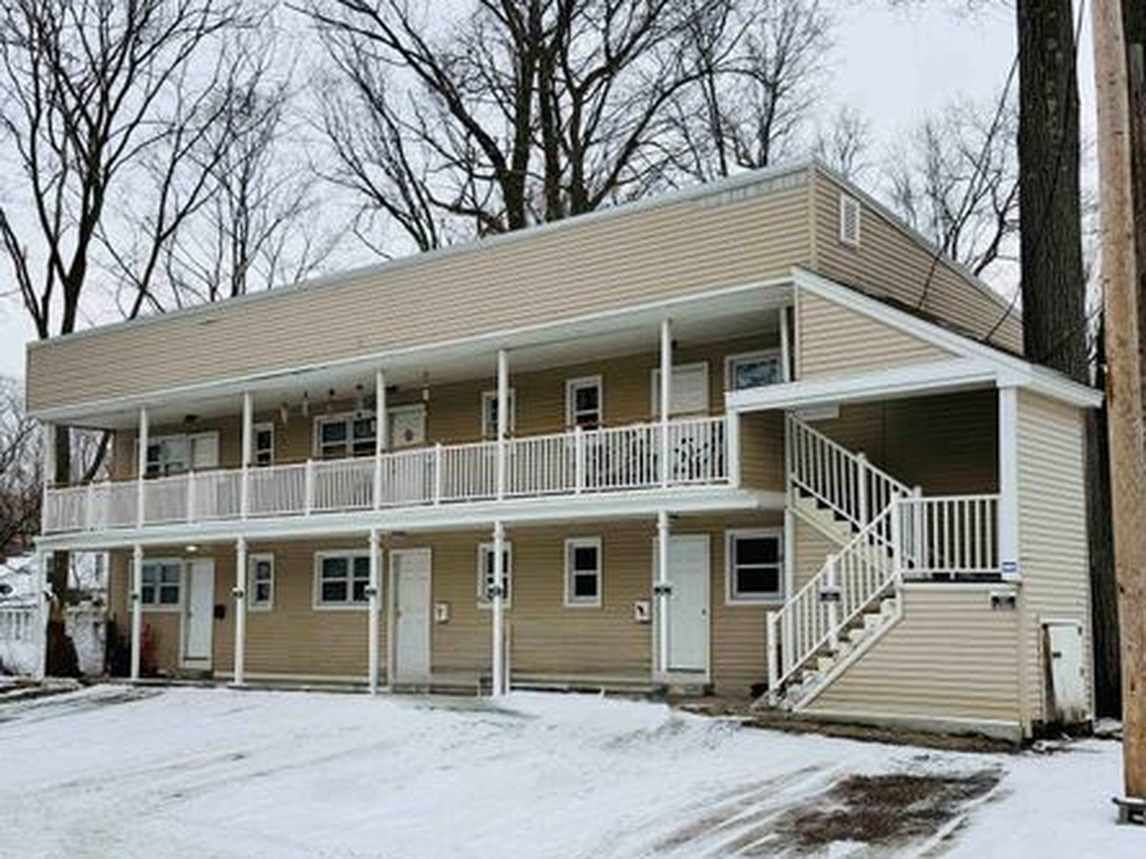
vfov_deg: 51.4
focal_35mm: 27
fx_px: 894
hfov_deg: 65.3
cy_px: 427
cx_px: 563
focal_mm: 6.76
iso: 80
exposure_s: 1/2110
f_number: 1.78
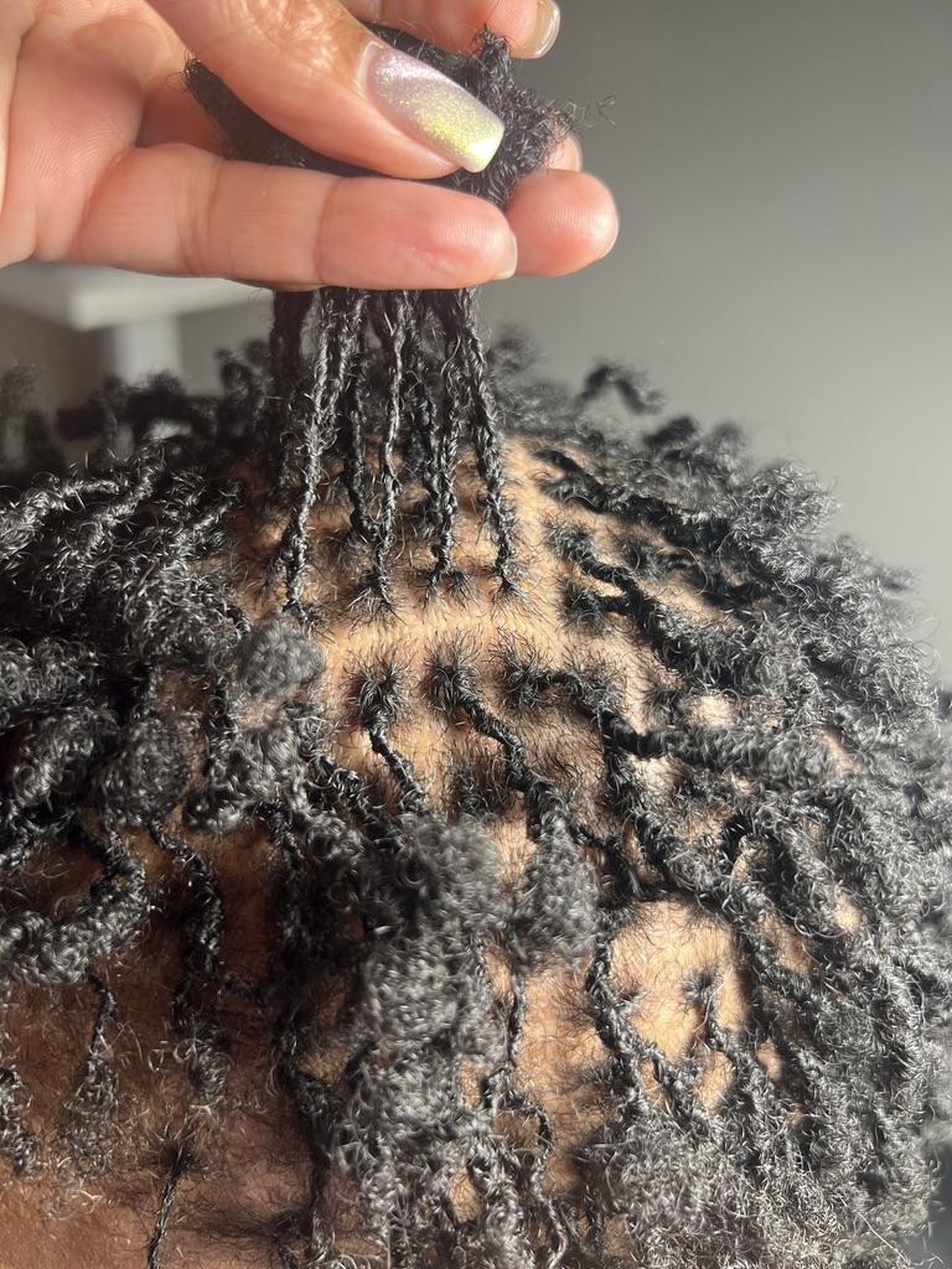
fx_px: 953
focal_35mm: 26
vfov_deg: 67.3
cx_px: 476
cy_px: 634
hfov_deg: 53.1
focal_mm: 5.7
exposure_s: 1/60
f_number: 1.5
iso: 64
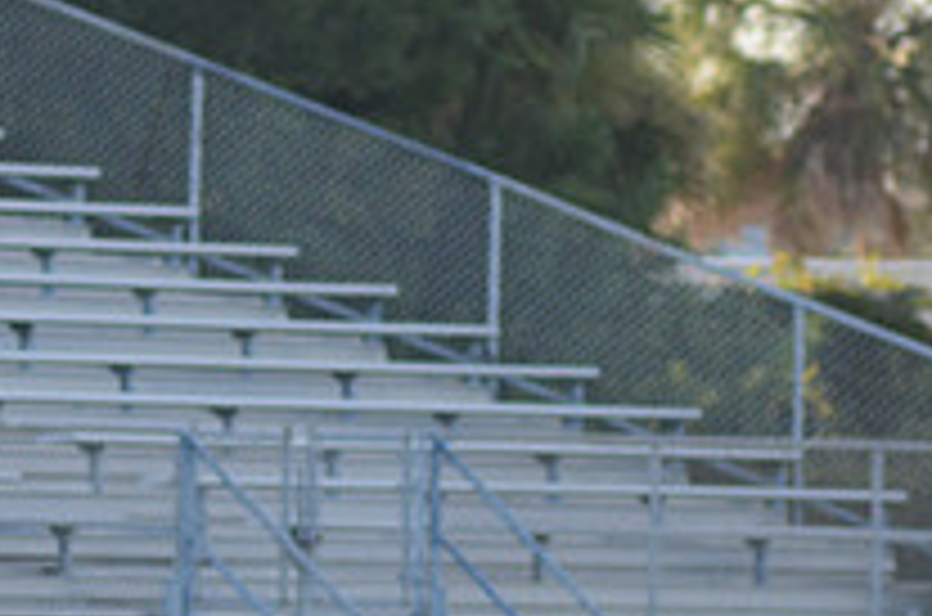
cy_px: 535
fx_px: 21697
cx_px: -135
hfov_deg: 2.5
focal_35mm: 840
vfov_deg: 1.6
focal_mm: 200
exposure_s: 1/800
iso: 800
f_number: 5.6
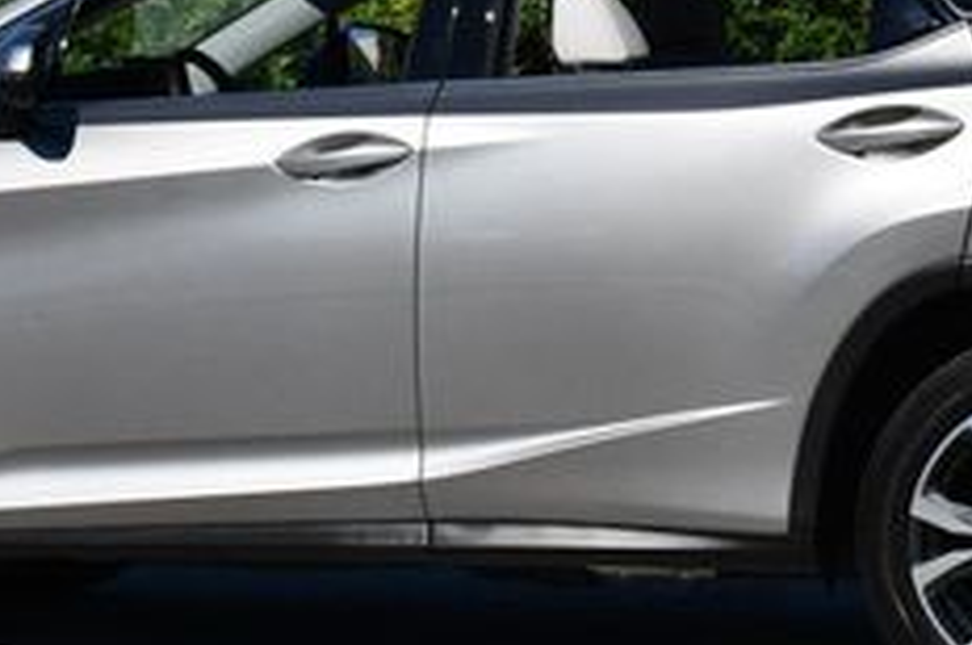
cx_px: 520
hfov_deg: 11.6
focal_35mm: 177
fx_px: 4772
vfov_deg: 7.7
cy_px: 34
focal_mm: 32
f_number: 9
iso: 100
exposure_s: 1/320
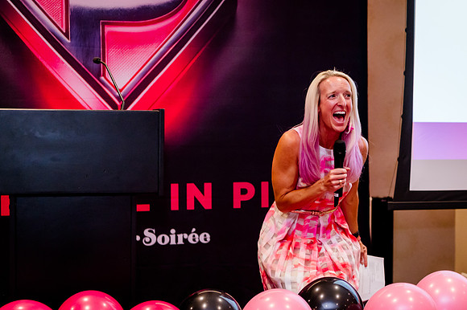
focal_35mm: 76
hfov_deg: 26.5
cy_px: 137
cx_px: 335
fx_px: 981
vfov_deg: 18.0
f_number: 3.2
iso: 2500
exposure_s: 1/200
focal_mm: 52
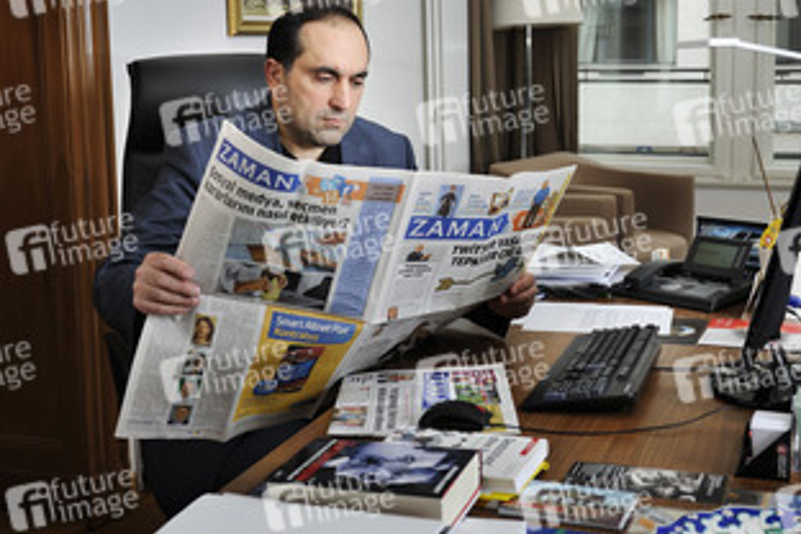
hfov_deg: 37.9
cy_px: 180
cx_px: 517
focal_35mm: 52
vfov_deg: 25.9
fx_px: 1157
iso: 400
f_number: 3.2
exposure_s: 1/125
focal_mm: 36
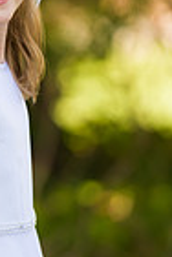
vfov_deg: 3.2
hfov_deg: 2.1
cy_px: 49
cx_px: -56
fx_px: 4579
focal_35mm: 639
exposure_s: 1/800
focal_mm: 200
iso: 200
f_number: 3.2
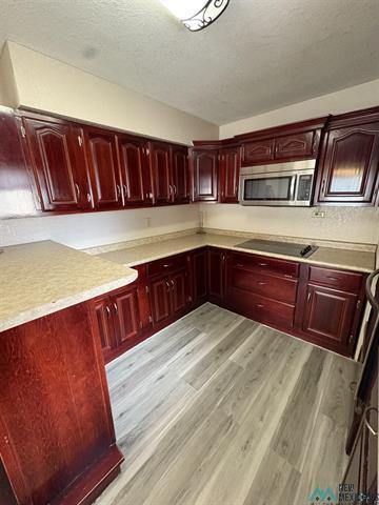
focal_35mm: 14
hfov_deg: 85.7
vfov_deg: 102.1
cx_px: 190
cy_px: 252
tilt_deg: -14.5
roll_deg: +1.5
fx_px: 204
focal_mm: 2.22
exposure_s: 1/60
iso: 800
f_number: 2.2
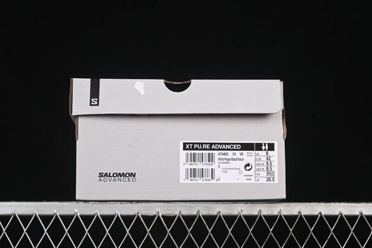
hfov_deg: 27.0
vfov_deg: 18.2
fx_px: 775
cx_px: 186
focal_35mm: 75
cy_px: 124
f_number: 6.3
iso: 160
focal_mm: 50
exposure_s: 1/60
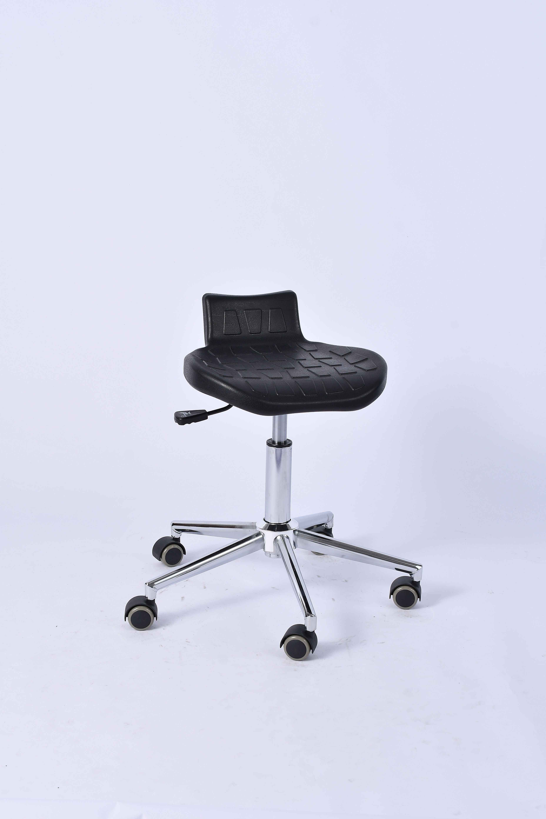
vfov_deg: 33.4
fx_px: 1365
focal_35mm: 60
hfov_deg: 22.6
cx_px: 273
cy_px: 410
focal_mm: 40
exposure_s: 1/100
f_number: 10
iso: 125
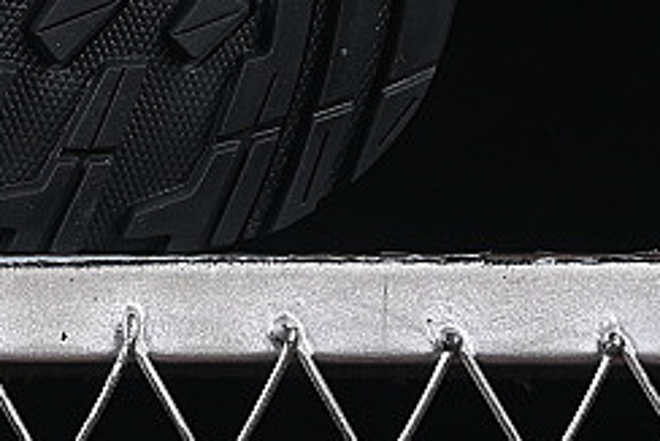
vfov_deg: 4.1
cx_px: -636
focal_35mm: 332
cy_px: -352
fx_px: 6090
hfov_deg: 6.1
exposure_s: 1/60
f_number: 6.3
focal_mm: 50
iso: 160
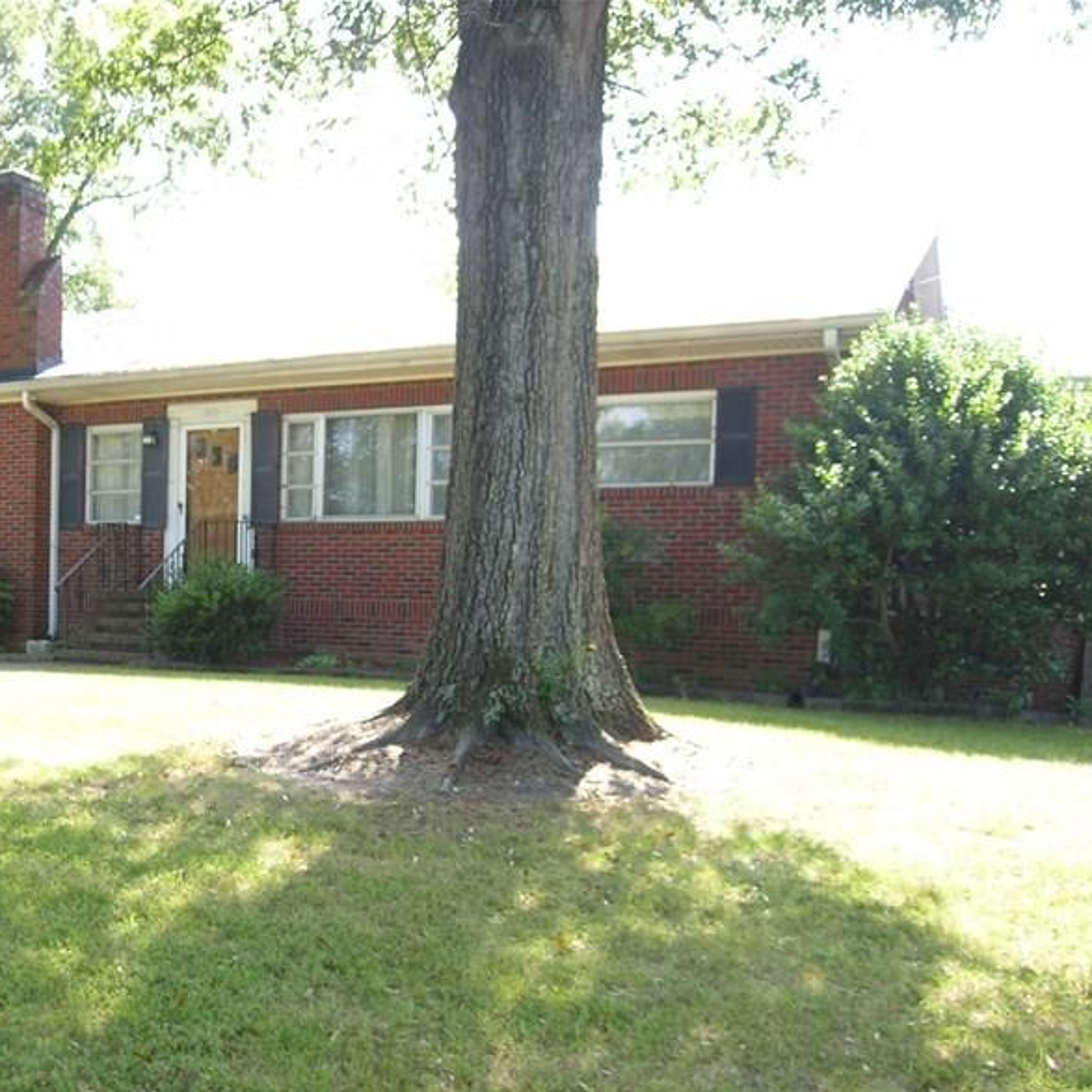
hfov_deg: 42.5
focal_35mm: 37
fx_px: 1321
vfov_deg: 44.4
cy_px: 712
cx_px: 188
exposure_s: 1/60
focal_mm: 6.1
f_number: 3.2
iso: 50
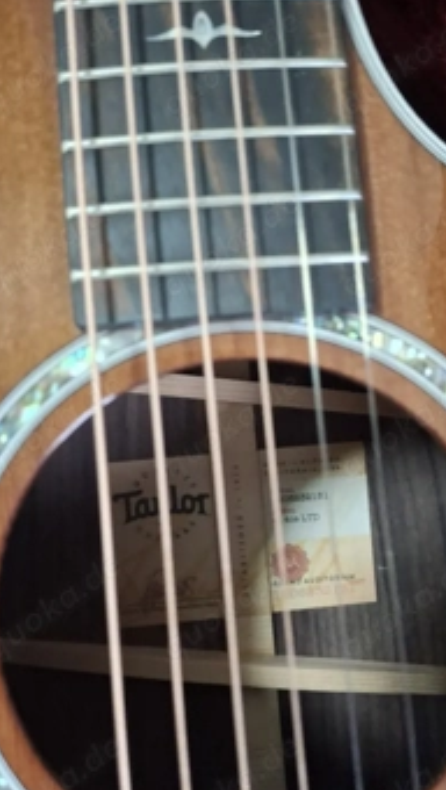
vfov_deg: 60.7
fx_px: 671
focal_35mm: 32
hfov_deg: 36.5
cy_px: 451
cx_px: 281
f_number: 1.8
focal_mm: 4.69
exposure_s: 1/25
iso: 250
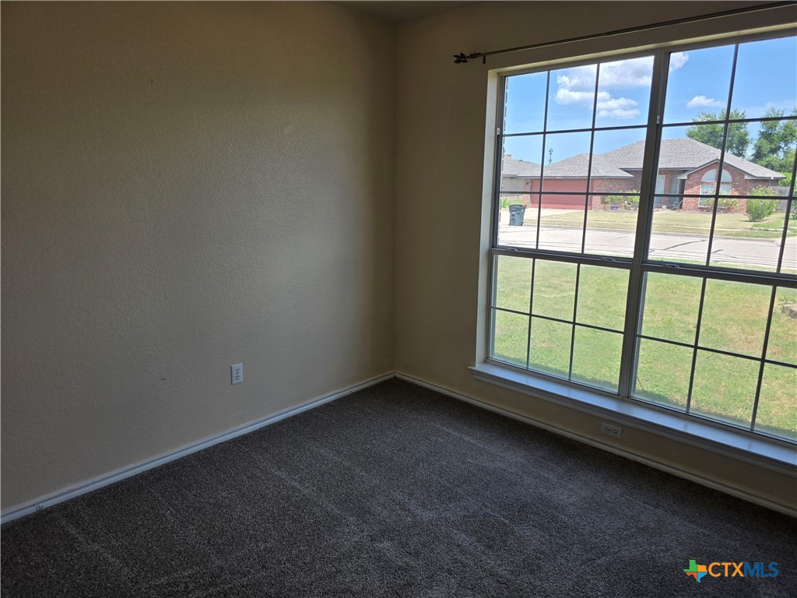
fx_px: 530
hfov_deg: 73.9
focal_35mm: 23
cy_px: 299
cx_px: 398
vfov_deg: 58.9
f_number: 1.7
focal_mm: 6.3
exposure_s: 1/1920
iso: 80
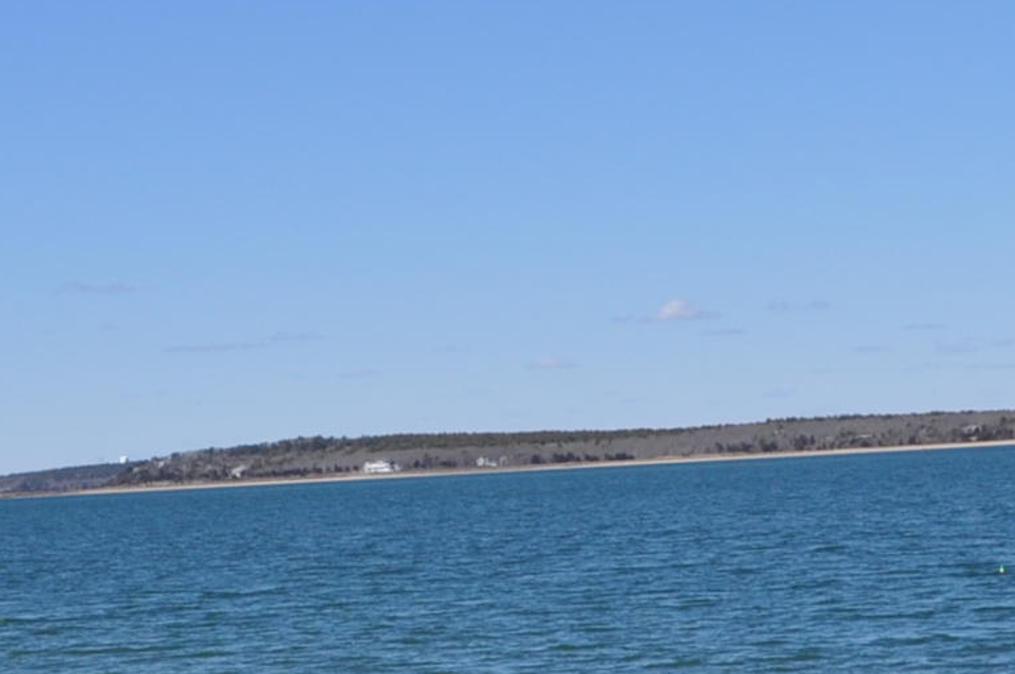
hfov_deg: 17.4
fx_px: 3295
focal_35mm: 117
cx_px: 261
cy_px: 537
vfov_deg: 11.6
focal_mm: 20
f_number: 11
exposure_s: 1/500
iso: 200
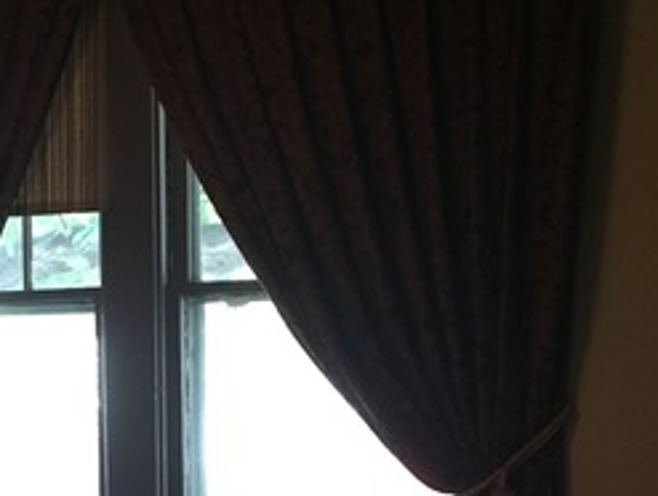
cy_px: 507
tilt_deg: -5.7
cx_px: 29
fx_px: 1428
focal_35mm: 75
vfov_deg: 19.1
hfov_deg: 24.9
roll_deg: +0.6
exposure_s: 1/20
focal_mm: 4.15
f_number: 2.2
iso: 250
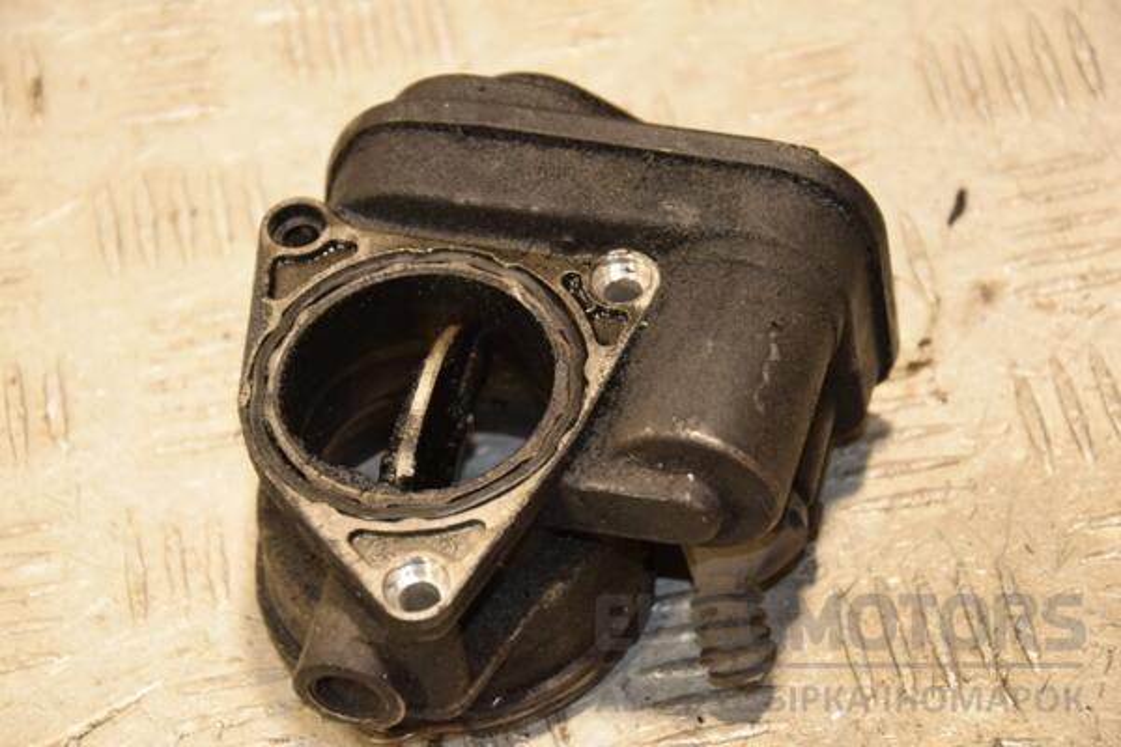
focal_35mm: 112
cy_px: 374
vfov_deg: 12.2
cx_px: 560
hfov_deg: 18.2
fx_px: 3503
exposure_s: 1/125
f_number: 5.3
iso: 800
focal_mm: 75
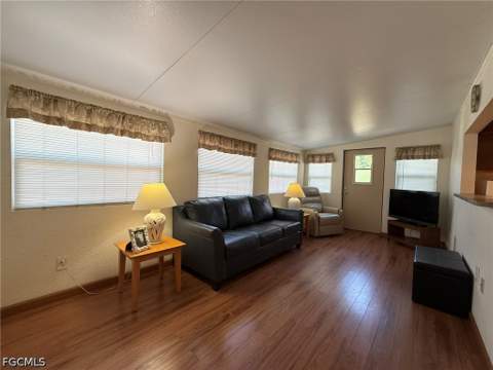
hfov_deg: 102.1
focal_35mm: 14
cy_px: 185
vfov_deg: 85.7
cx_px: 246
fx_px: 199
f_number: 2.2
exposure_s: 1/120
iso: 125
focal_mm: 2.22
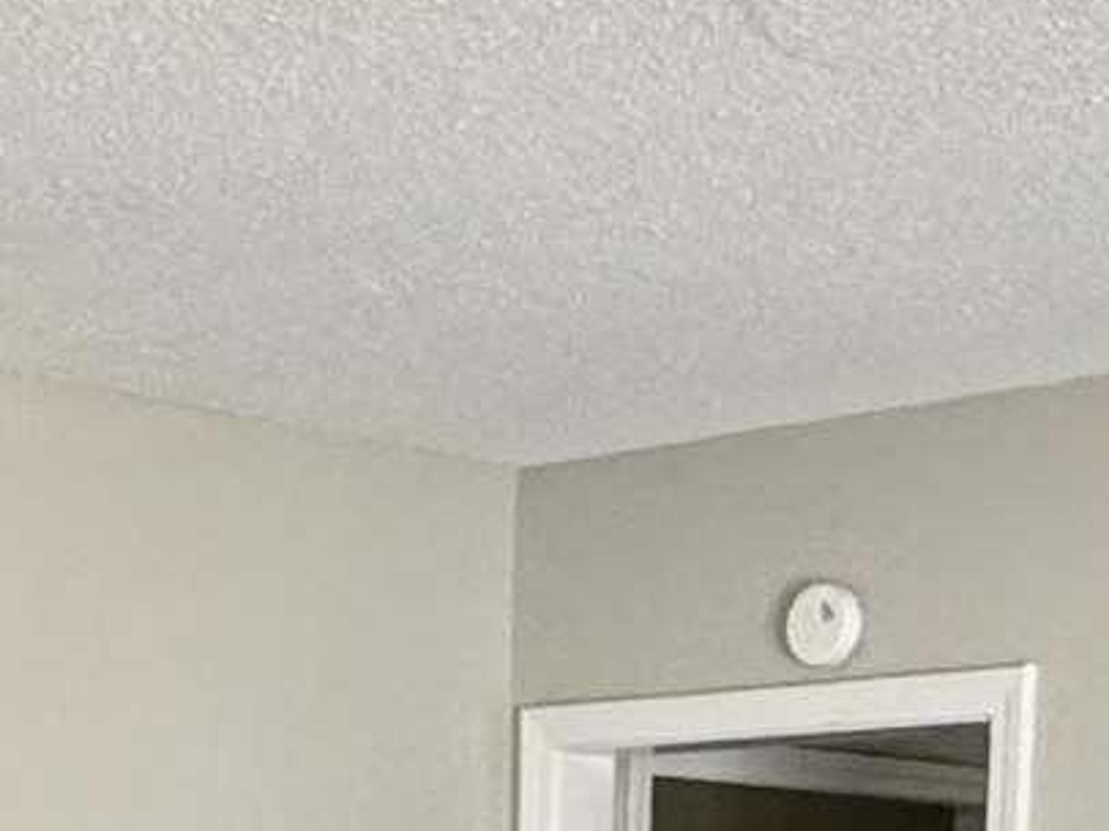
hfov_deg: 18.5
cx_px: 350
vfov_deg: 12.4
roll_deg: -1.4
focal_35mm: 106
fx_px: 3394
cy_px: 1643
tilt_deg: -9.9
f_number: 2.2
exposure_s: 1/99
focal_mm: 2.22
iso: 250
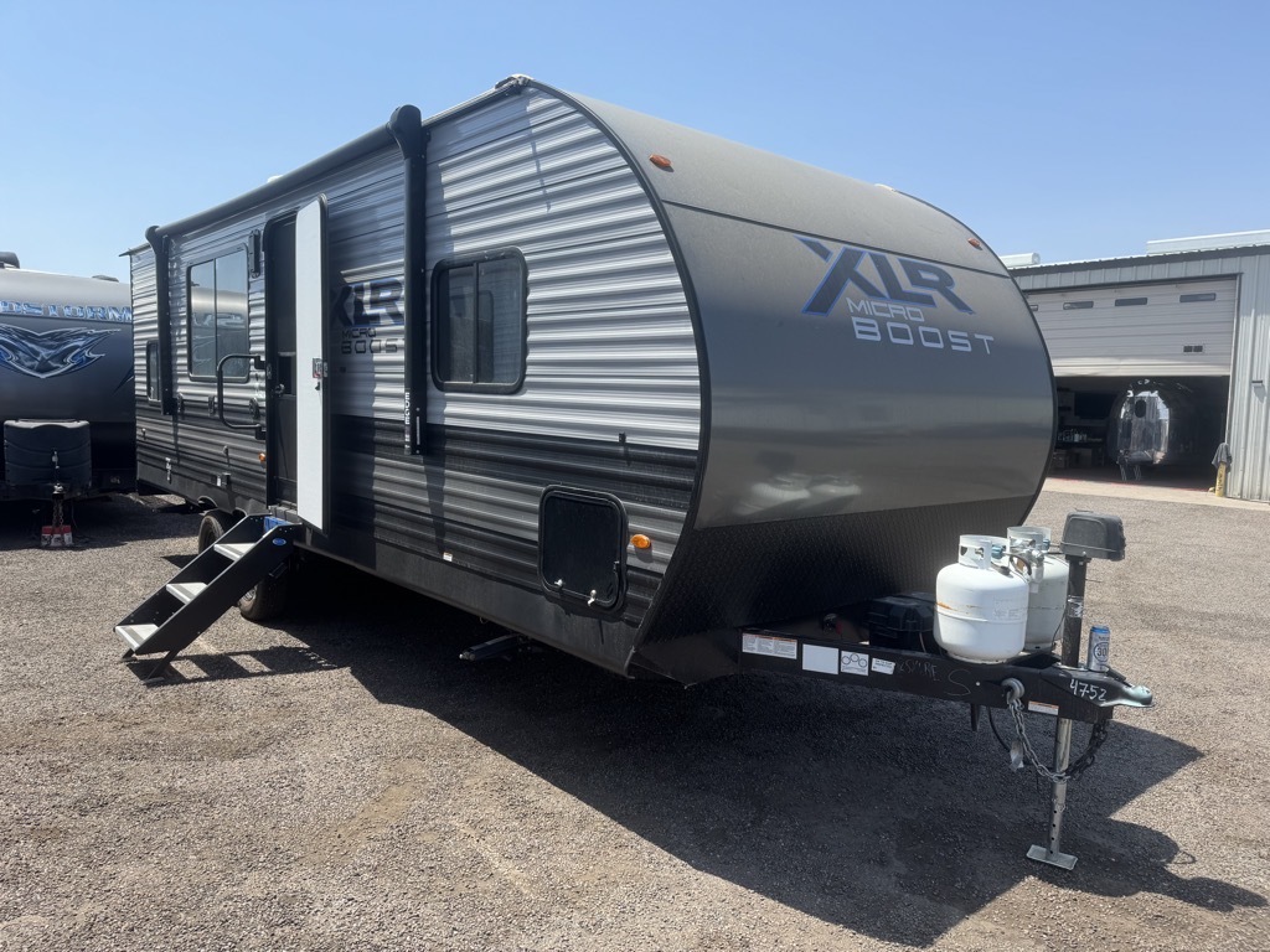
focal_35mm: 24
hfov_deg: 71.6
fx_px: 881
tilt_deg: -7.1
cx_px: 635
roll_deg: -1.8
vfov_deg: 56.8
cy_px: 476
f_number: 1.78
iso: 80
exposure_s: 1/2833
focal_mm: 6.76
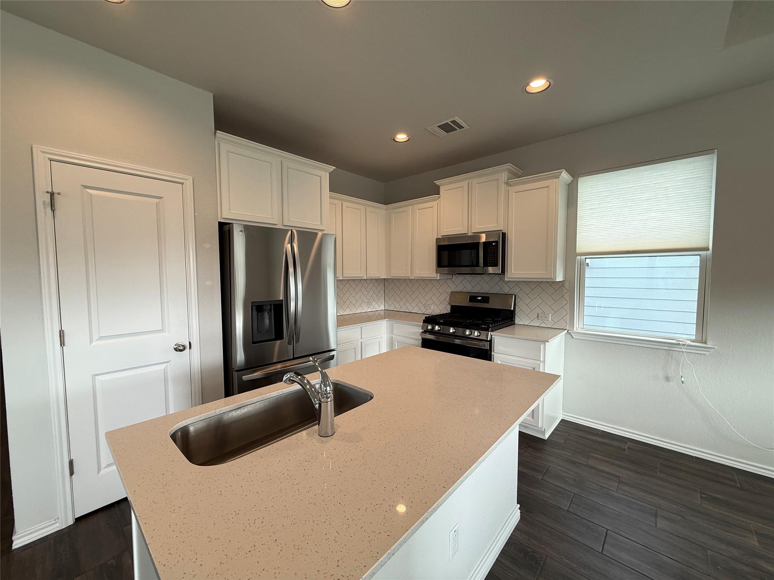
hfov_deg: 102.1
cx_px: 387
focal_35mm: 14
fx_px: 313
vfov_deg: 85.7
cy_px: 290
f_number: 2.2
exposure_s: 1/120
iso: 125
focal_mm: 2.22
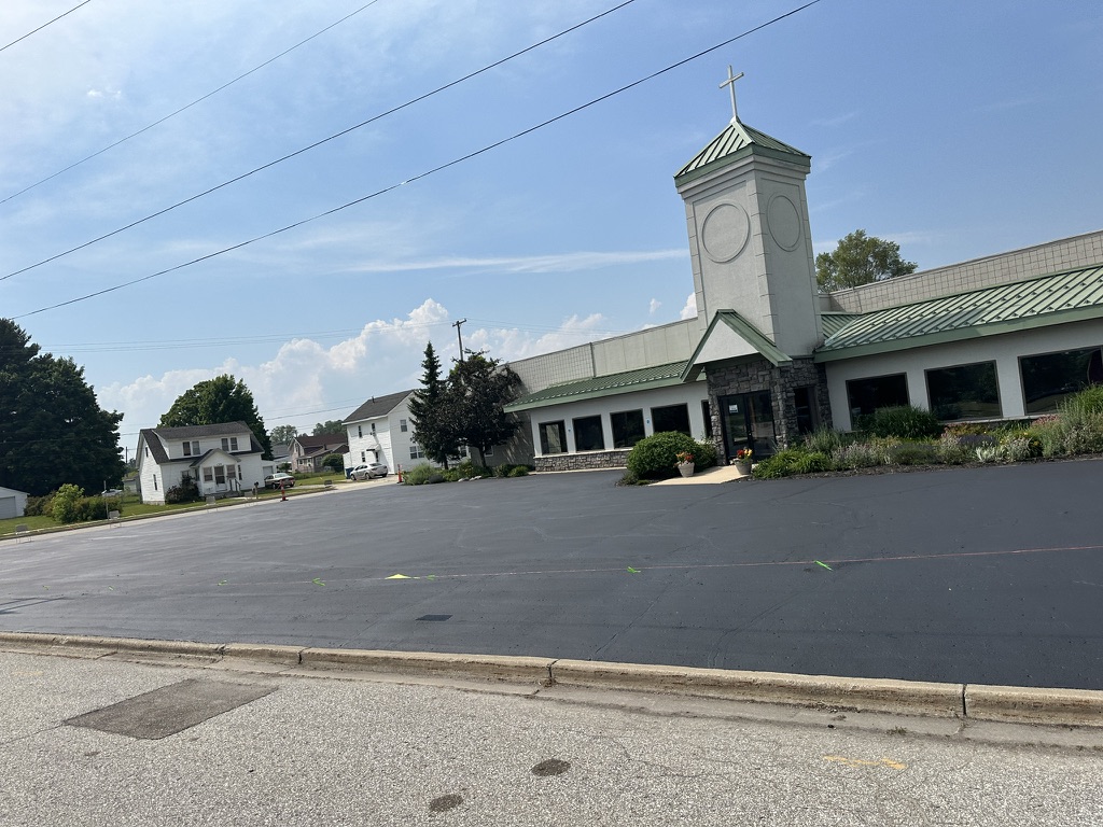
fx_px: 765
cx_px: 552
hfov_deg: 71.6
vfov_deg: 56.8
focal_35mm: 24
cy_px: 414
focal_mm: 6.86
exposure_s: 1/8197
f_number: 1.78
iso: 80
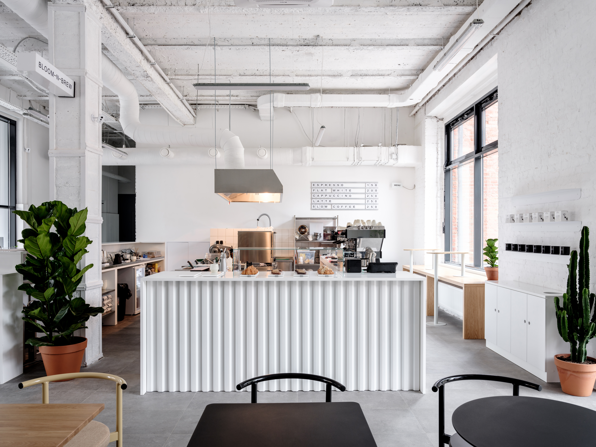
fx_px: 430
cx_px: 298
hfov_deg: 69.4
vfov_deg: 54.9
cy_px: 224
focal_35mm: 25
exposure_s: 3
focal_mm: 32
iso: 200
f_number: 13
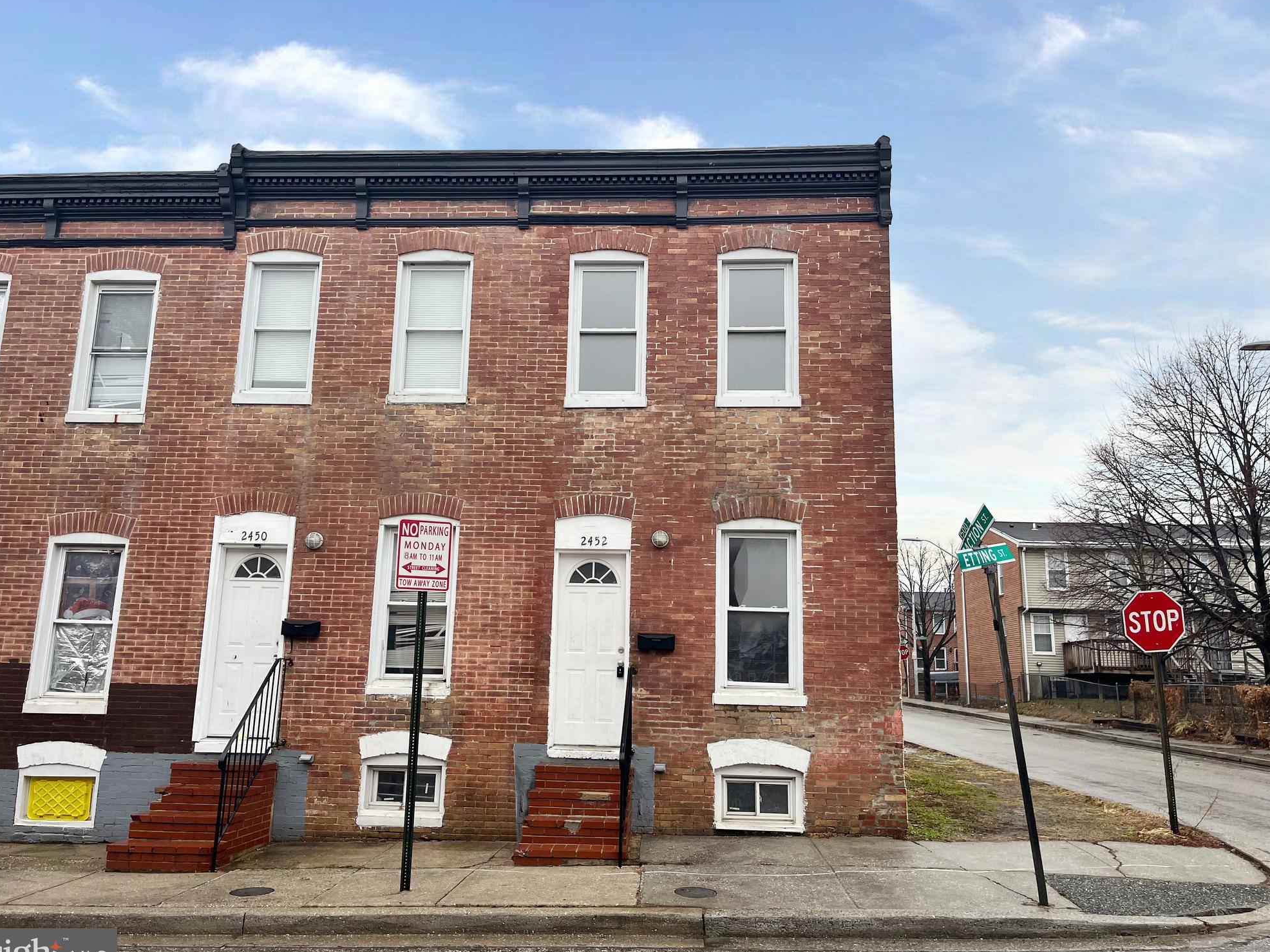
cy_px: 487
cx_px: 616
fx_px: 991
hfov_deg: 65.3
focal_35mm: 27
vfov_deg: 51.4
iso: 50
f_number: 1.6
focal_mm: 5.1
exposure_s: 1/539
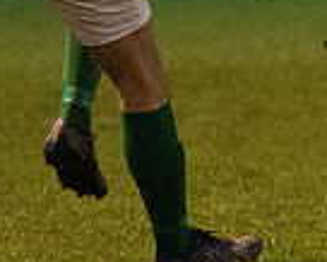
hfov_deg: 1.2
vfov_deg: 1.0
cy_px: -30
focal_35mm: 1604
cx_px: 708
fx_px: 15535
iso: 5000
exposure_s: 1/640
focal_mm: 186
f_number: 2.8
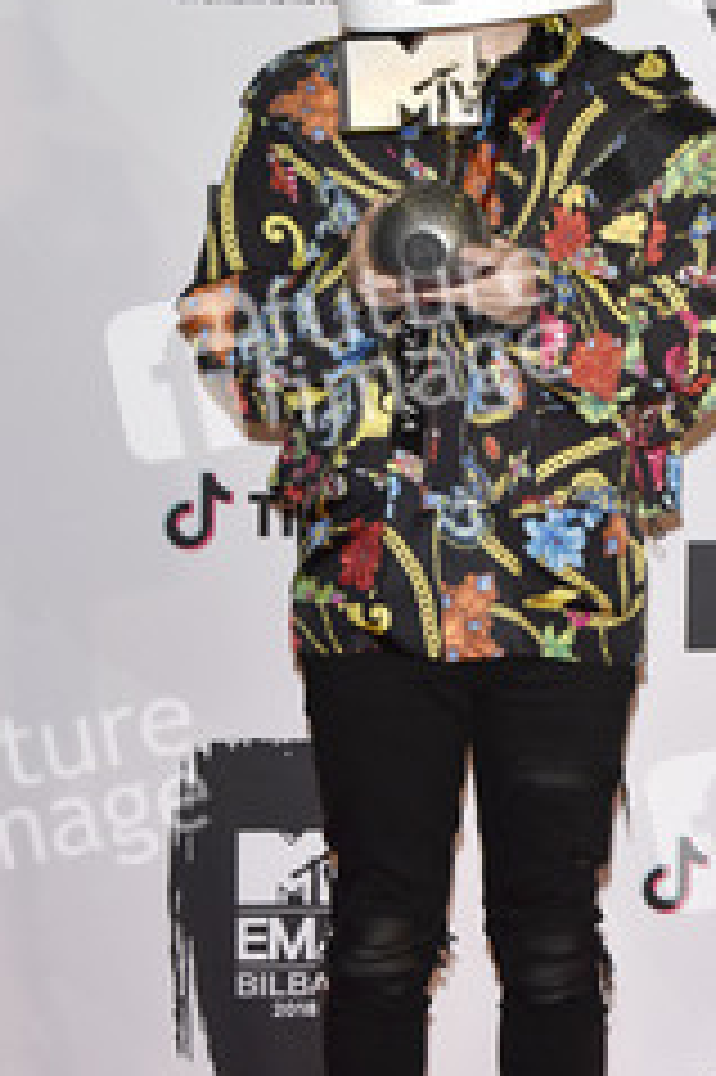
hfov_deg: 4.1
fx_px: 10008
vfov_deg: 6.2
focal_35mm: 335
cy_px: 581
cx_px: 468
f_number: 5
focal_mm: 200
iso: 2000
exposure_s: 1/250
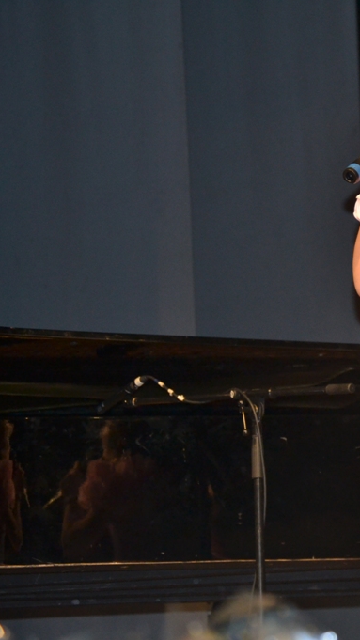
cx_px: 468
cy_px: 320
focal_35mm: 156
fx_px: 2648
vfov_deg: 13.8
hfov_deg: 7.7
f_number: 4.2
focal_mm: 66
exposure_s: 1/60
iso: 800
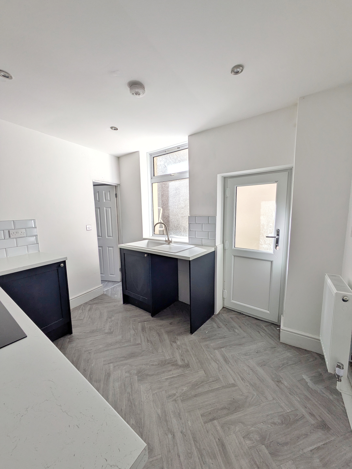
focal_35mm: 14
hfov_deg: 85.7
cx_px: 176
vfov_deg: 102.0
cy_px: 234
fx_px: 190
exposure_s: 1/180
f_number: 2.2
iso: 48
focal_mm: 1.83
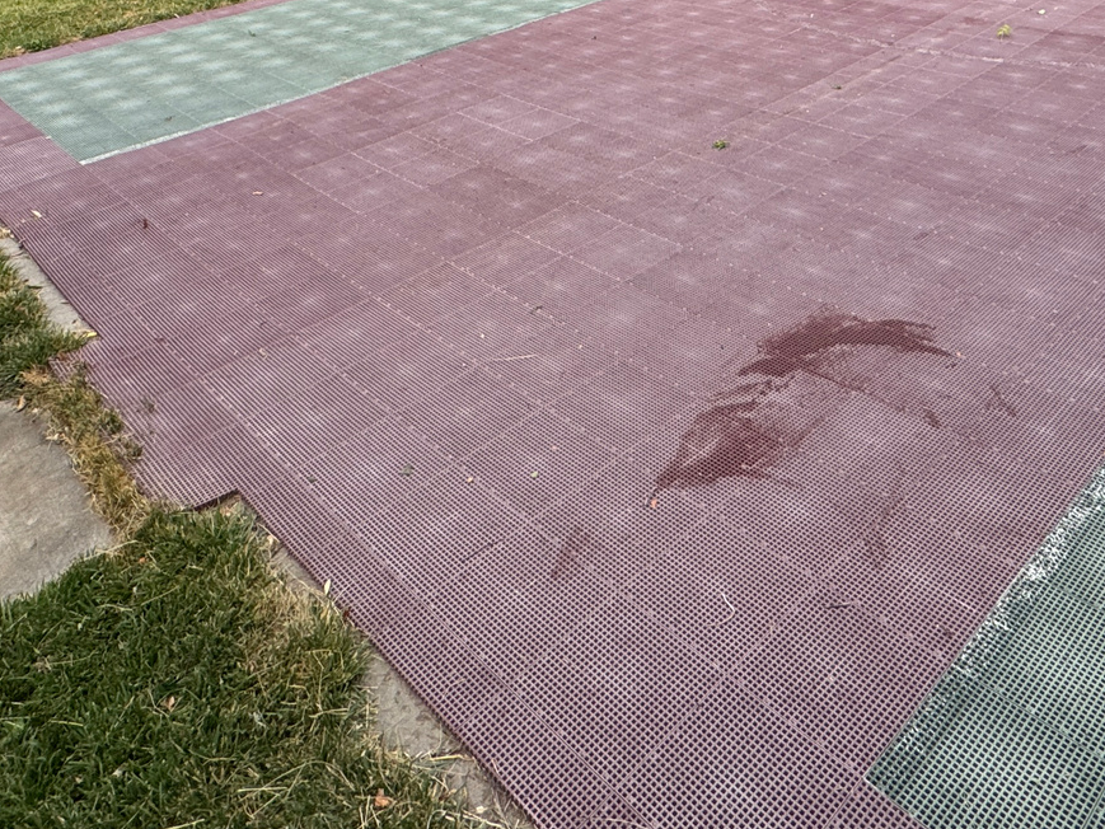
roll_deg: +4.0
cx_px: 595
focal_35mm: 33
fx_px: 1054
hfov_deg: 55.3
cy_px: -144
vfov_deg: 35.0
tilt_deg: -7.2
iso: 50
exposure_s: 1/1048
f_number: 2.2
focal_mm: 2.22
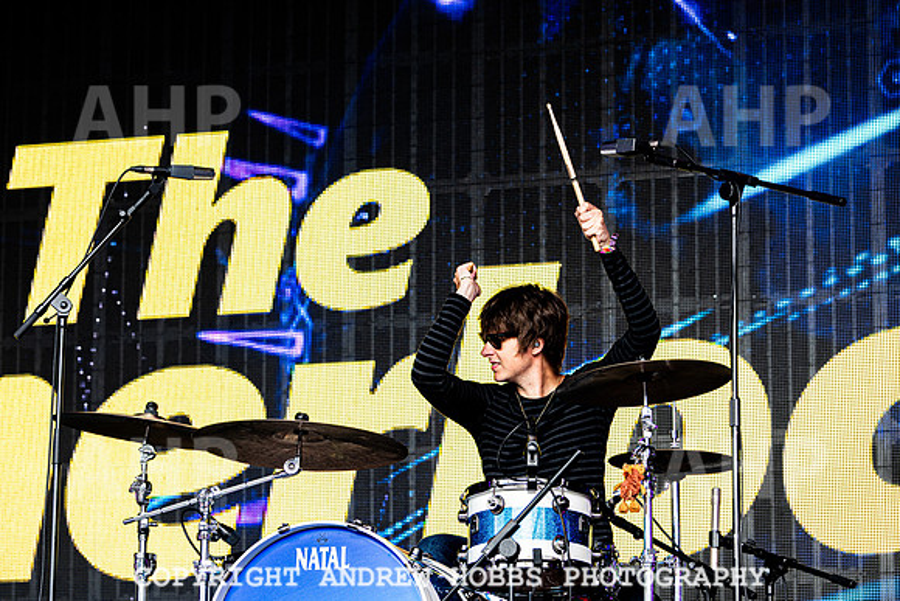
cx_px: 437
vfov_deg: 9.2
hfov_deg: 13.8
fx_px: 3720
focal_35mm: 149
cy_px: 208
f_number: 4.5
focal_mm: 110
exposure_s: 1/500
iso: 220
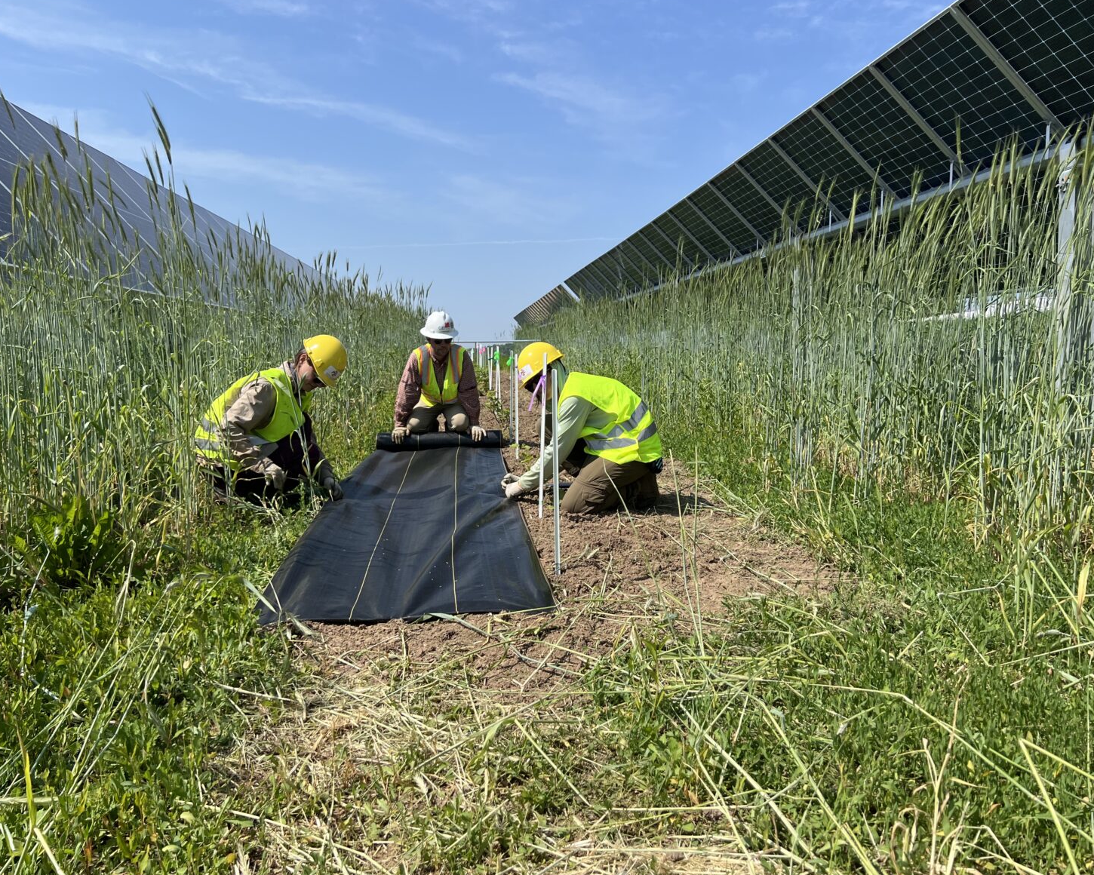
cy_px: 432
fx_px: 907
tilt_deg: -3.4
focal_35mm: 28
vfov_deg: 51.5
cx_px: 509
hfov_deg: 62.1
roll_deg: -0.2
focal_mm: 5.7
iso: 50
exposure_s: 1/4115
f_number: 1.5
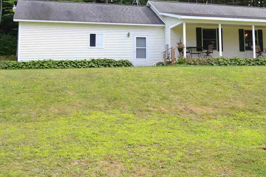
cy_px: 29
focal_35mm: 49
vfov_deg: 26.9
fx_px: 362
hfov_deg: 38.6
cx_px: 218
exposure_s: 1/125
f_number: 5.6
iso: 160
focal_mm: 18
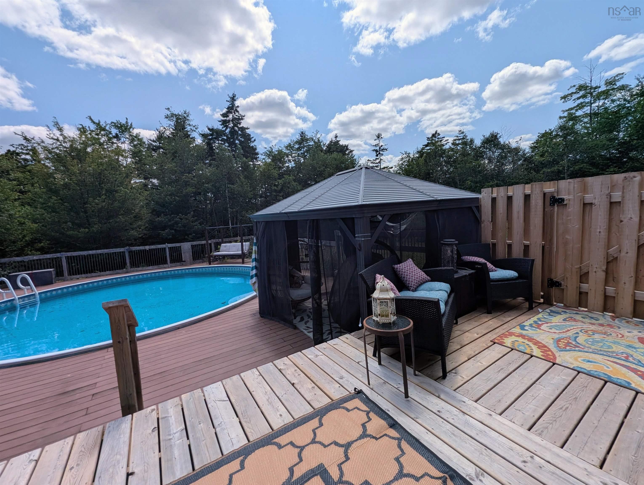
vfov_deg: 90.1
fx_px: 242
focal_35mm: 13
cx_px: 322
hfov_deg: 106.1
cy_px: 242
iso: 49
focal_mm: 1.95
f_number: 2.2
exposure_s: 1/3425
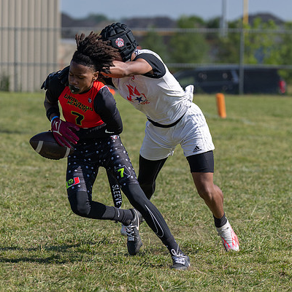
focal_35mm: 254
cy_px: 172
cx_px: 69
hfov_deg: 6.9
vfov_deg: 6.9
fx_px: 2424
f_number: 2.8
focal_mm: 114
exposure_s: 1/2500
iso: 100
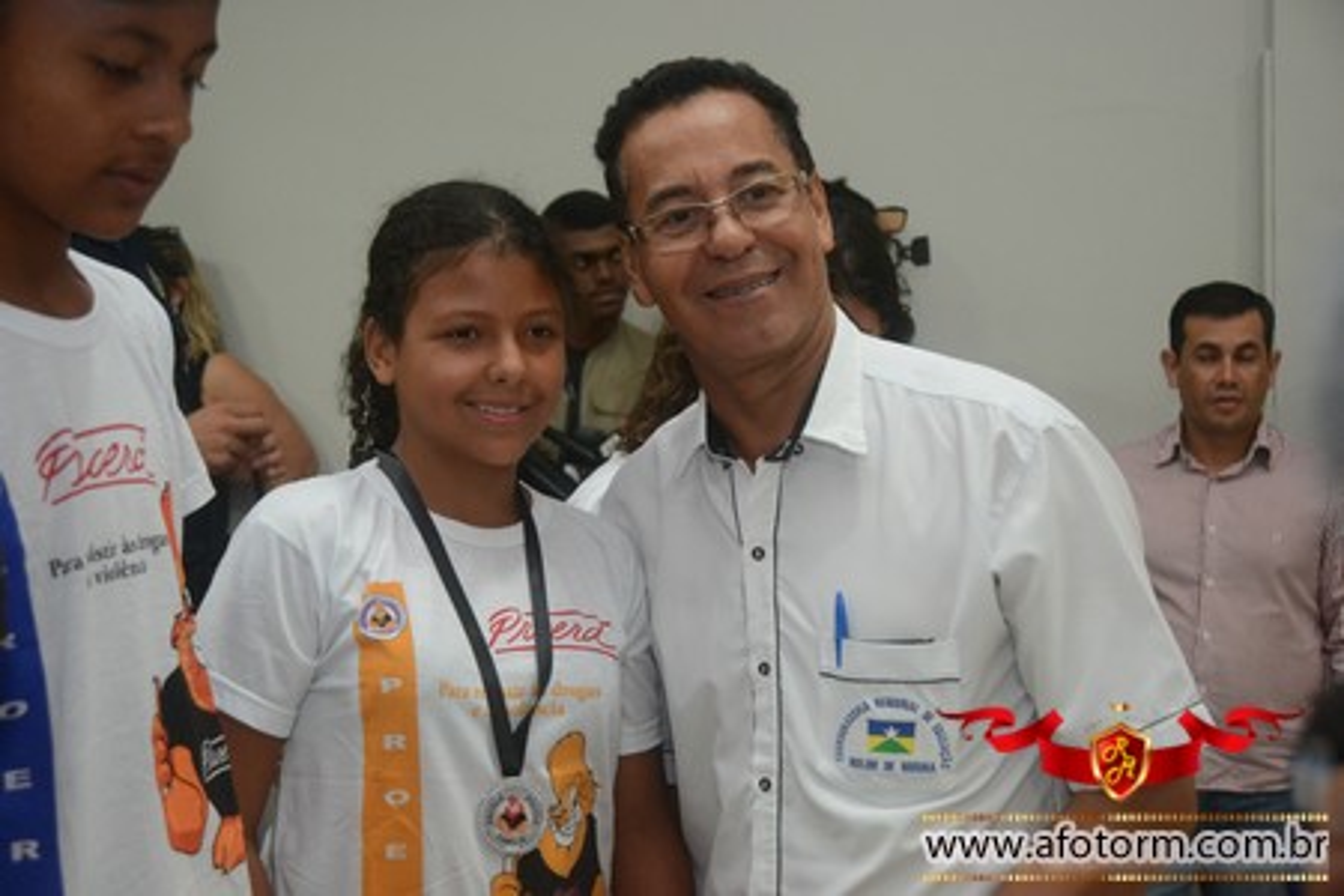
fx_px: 1960
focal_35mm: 52
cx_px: 672
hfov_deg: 37.9
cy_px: 448
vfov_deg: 25.8
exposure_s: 1/80
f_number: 4.2
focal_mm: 35
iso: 1600
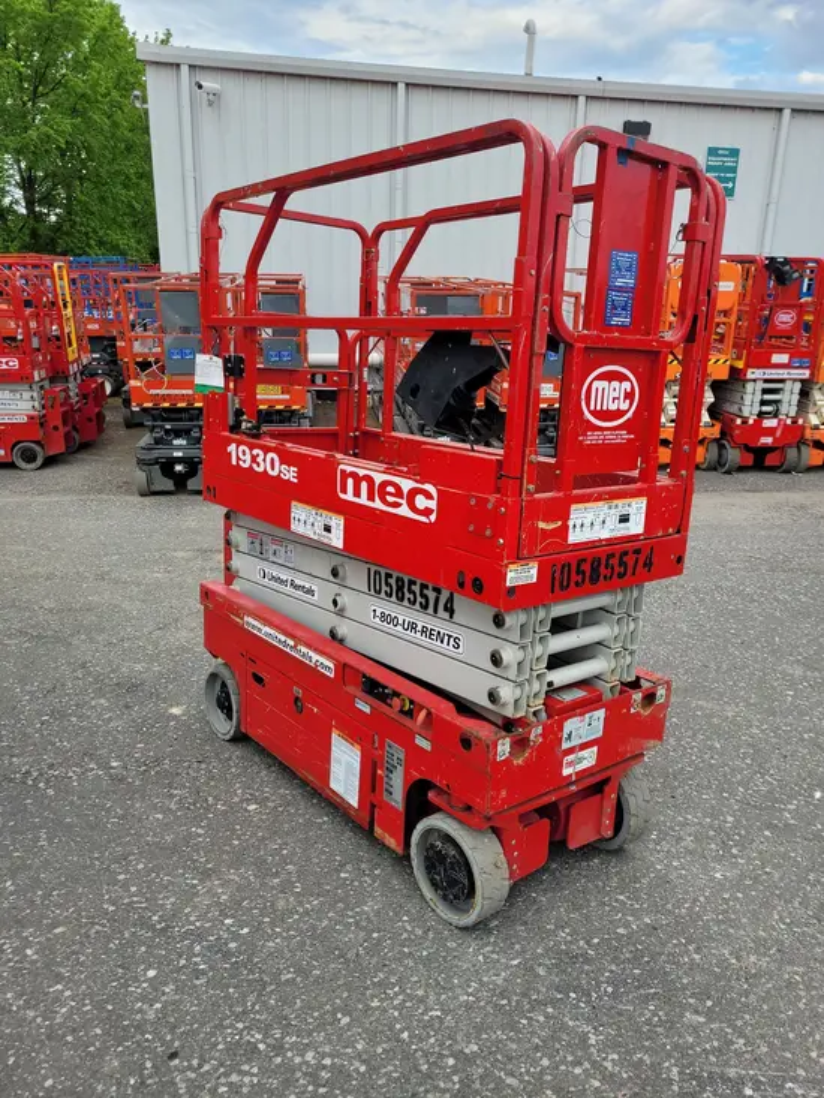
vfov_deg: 67.3
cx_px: 412
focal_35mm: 26
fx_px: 825
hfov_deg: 53.1
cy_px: 549
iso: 40
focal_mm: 5.4
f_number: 1.8
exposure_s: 1/509
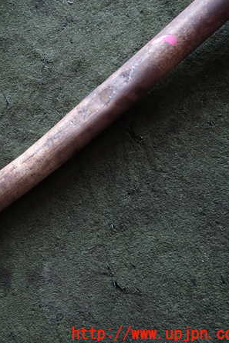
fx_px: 334
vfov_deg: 54.5
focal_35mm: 35
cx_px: 15
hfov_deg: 35.2
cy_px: 171
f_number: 2
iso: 100
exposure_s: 1/80
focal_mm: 4.5
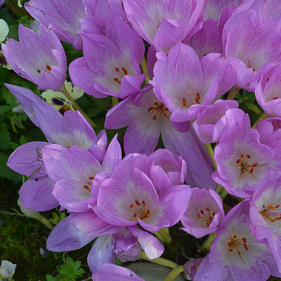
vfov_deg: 16.3
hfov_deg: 16.3
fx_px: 979
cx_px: 152
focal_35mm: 107
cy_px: 141
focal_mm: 55
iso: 800
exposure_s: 1/640
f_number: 5.6
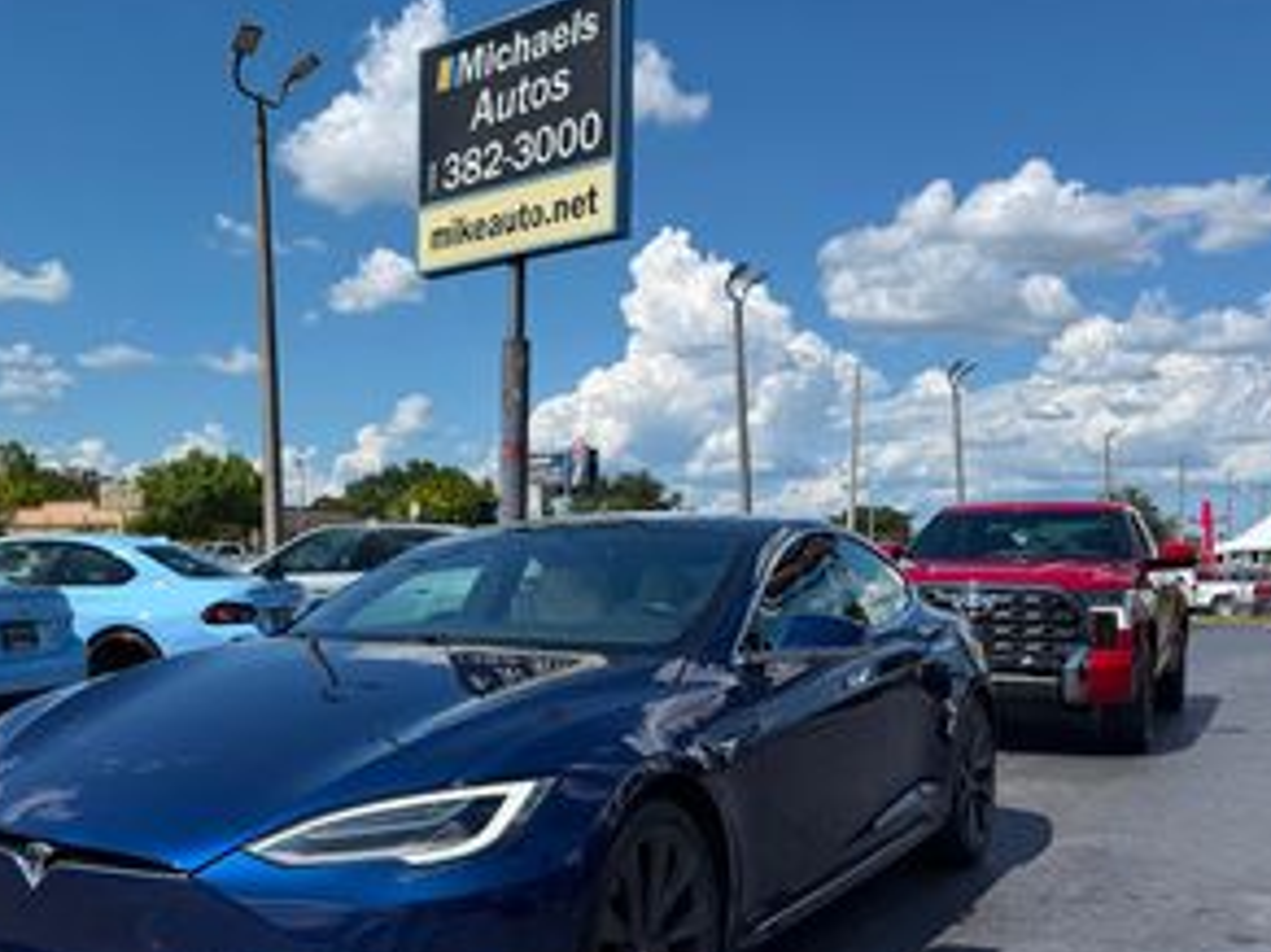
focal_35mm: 33
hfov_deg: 54.7
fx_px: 1211
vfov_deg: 42.8
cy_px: 555
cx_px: 467
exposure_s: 1/6711
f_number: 1.78
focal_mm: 6.76
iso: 80
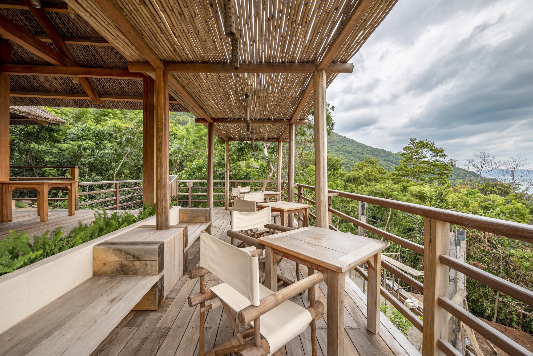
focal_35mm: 14
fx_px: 207
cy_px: 178
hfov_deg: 104.2
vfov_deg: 81.3
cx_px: 266
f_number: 9
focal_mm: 14
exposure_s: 1/40
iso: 100
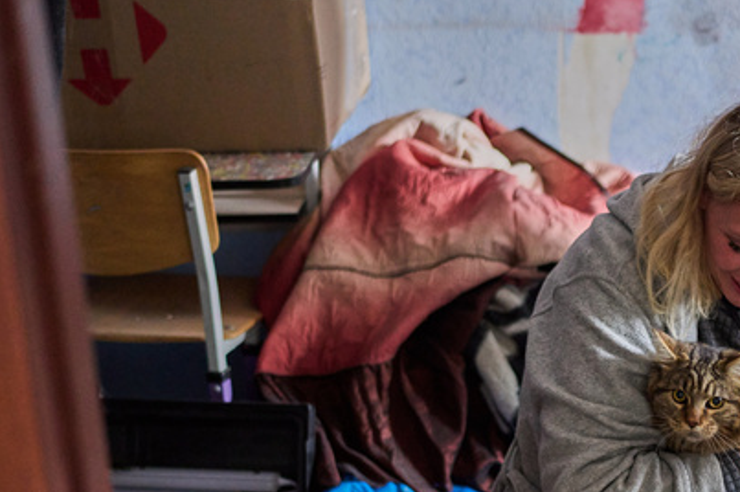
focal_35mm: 89
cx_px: 703
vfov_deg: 15.3
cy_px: 382
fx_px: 1828
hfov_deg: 22.2
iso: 1250
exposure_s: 1/200
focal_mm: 35
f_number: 1.4
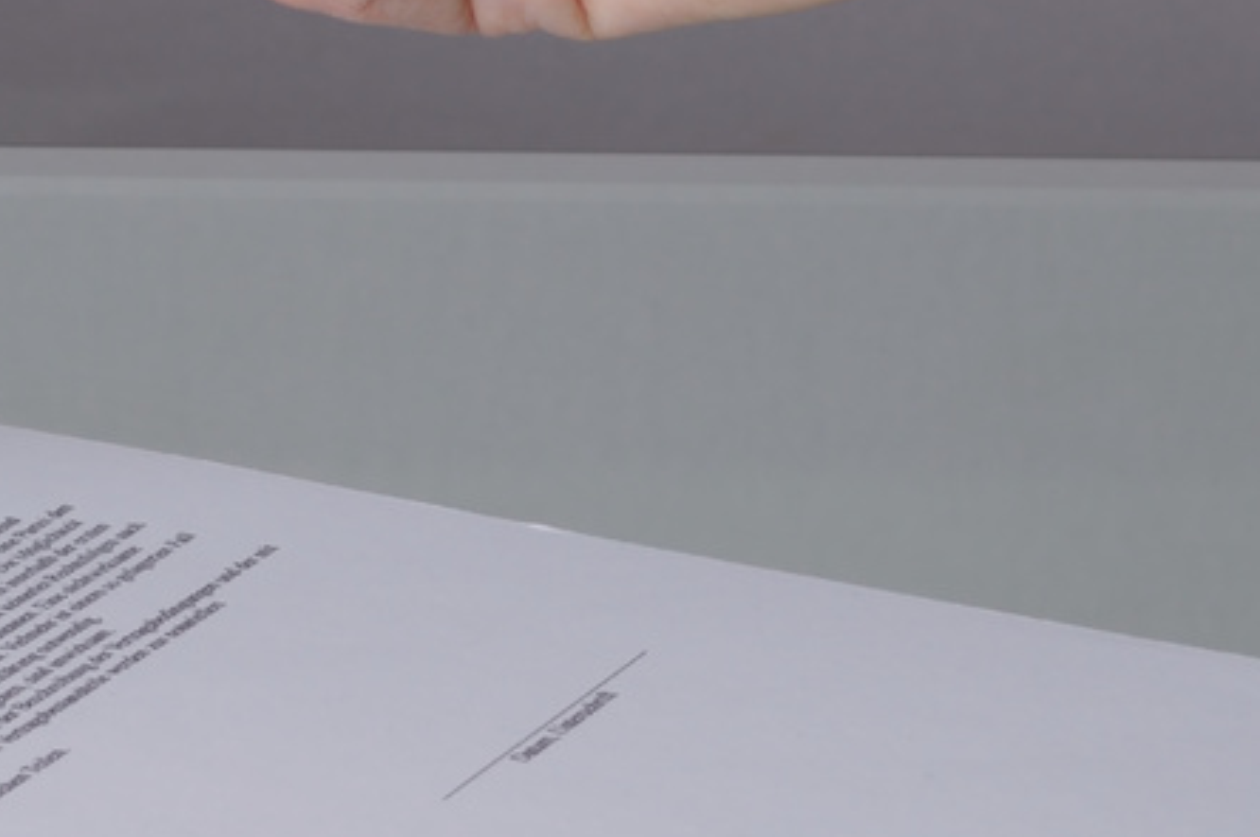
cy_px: -318
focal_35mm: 217
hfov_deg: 9.4
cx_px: -51
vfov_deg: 6.3
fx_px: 7587
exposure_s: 1/160
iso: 100
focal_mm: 38
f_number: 9
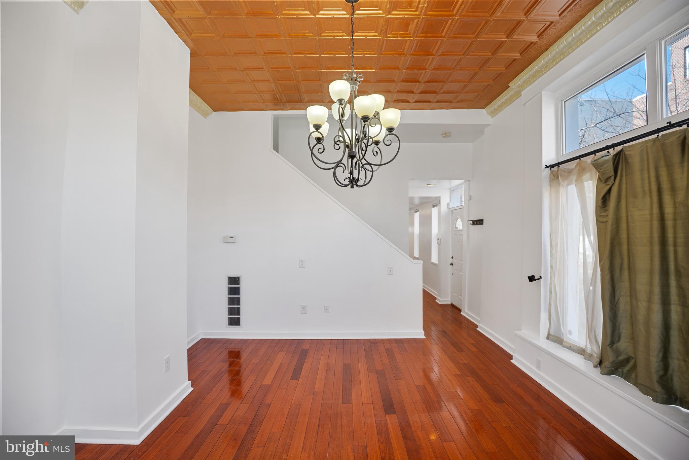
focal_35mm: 16
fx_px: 306
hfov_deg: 96.7
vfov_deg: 73.8
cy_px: 230
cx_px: 344
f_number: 4
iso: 64
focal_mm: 16
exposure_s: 1/15
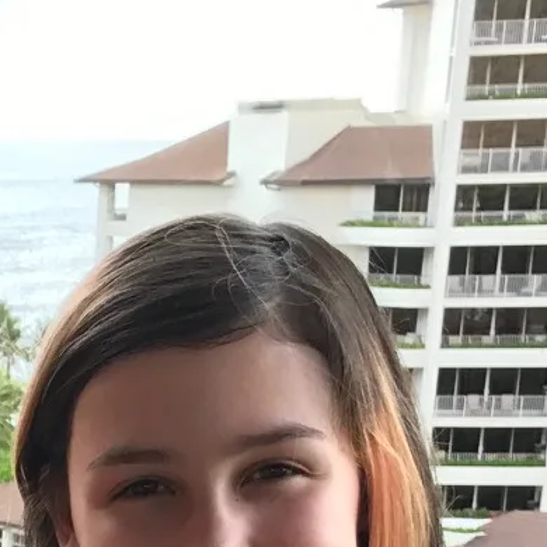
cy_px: 1006
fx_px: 2288
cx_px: -398
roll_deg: +1.3
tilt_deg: -19.1
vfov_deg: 12.4
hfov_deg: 12.6
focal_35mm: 128
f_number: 1.8
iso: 20
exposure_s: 1/278
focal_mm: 3.99
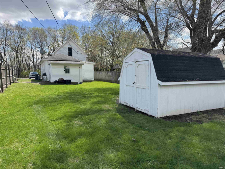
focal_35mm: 24
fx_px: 156
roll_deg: +0.3
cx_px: 112
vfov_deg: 56.8
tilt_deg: -3.6
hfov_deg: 71.6
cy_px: 84
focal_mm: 6.76
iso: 80
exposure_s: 1/2959
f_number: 1.78
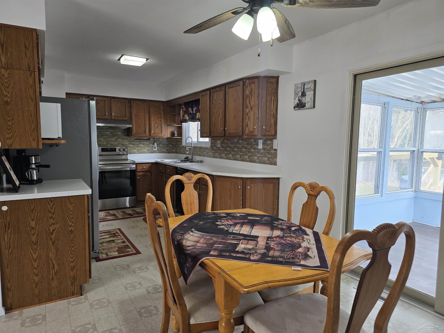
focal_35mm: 23
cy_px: 166
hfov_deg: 73.9
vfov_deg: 58.9
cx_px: 222
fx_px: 295
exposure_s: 1/120
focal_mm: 6.3
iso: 100
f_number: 1.7
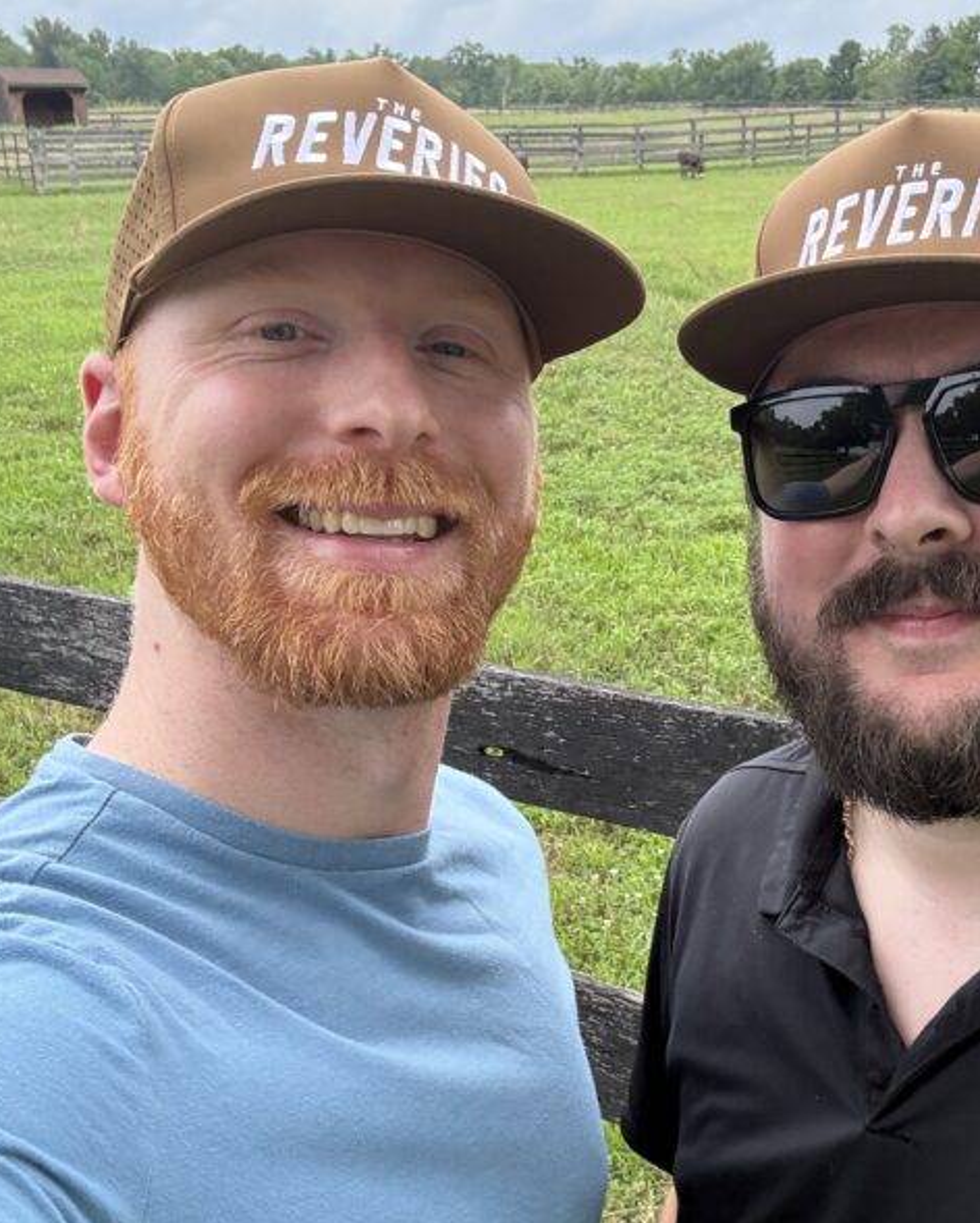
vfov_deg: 46.8
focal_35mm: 39
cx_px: 683
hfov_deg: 37.7
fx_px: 1412
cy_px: 596
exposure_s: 1/244
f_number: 1.9
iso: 50
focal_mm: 2.69
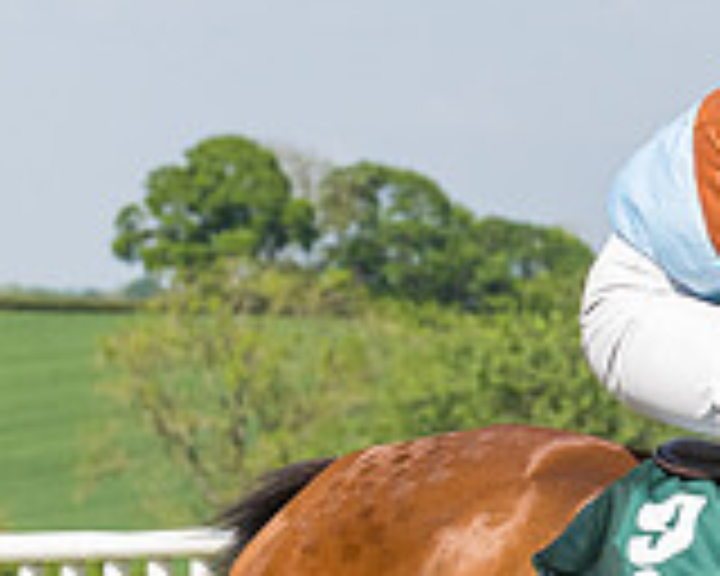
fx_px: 9035
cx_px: 1113
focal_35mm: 424
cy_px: 822
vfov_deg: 3.6
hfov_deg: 4.5
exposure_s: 1/2000
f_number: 5
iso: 400
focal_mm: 70
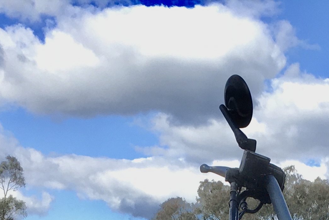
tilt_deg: -9.4
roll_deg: -1.3
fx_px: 1069
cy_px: 480
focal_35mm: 117
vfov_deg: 10.5
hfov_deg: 17.3
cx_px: 293
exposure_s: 1/827
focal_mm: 4.15
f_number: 2.2
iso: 25
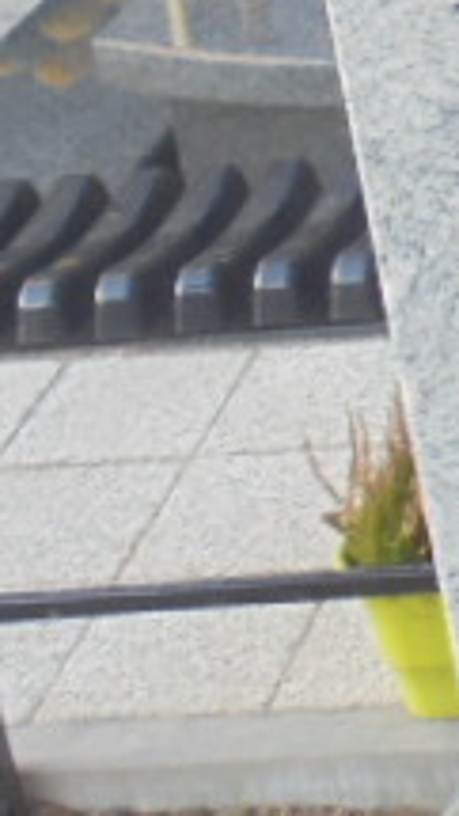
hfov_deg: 9.1
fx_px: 2660
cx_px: 1001
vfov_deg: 16.9
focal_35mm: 123
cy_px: -57
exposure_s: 1/30
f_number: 4.2
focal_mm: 6.9
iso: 200
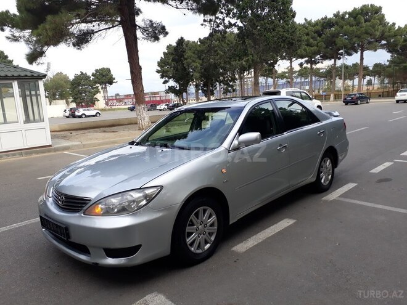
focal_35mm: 27
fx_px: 317
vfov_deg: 51.4
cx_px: 204
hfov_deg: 65.3
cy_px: 152
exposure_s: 1/562
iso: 40
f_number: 1.9
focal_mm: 3.6
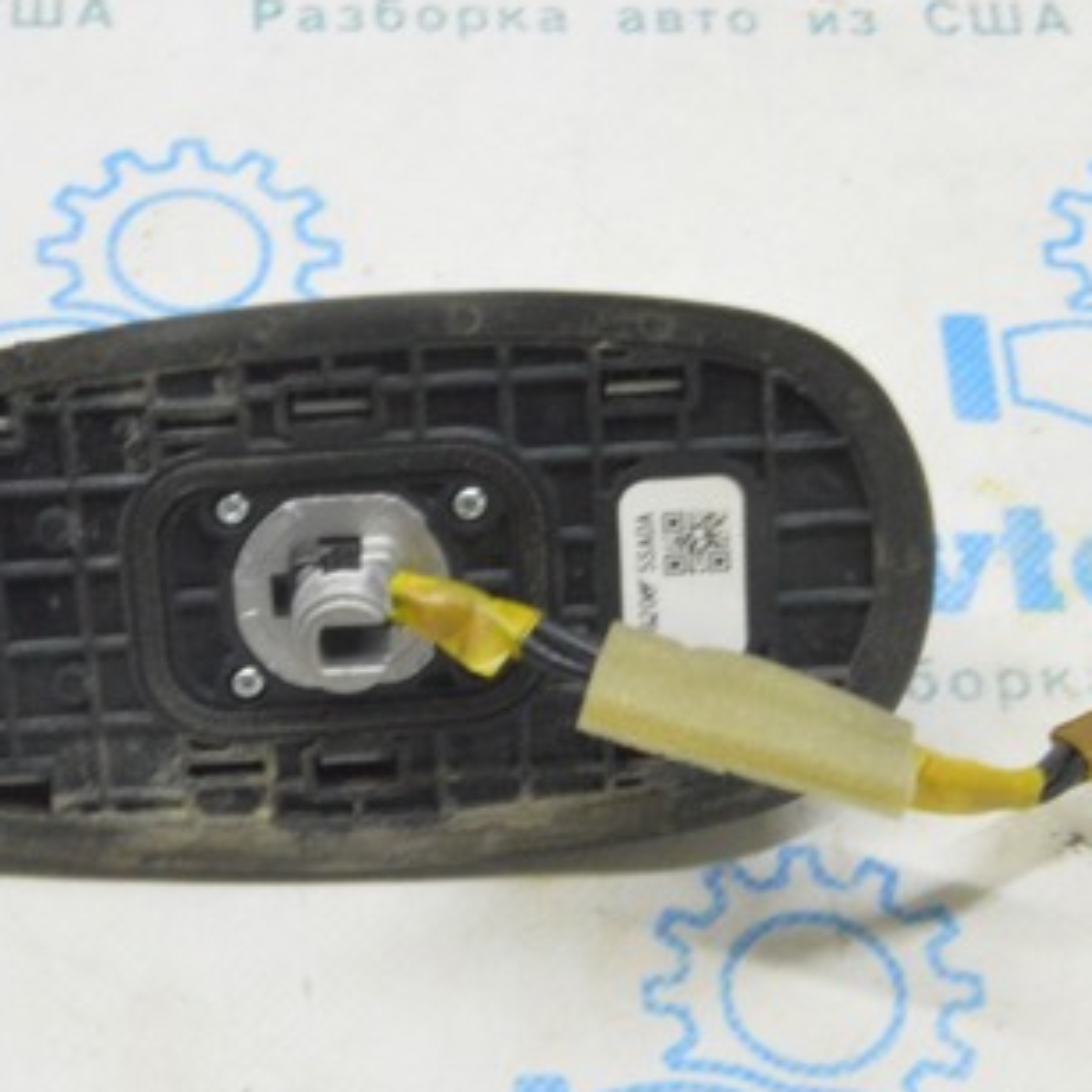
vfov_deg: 17.2
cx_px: 494
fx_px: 3605
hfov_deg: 17.2
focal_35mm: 101
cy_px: 564
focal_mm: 38
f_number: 20
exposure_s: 1/15
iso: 6400
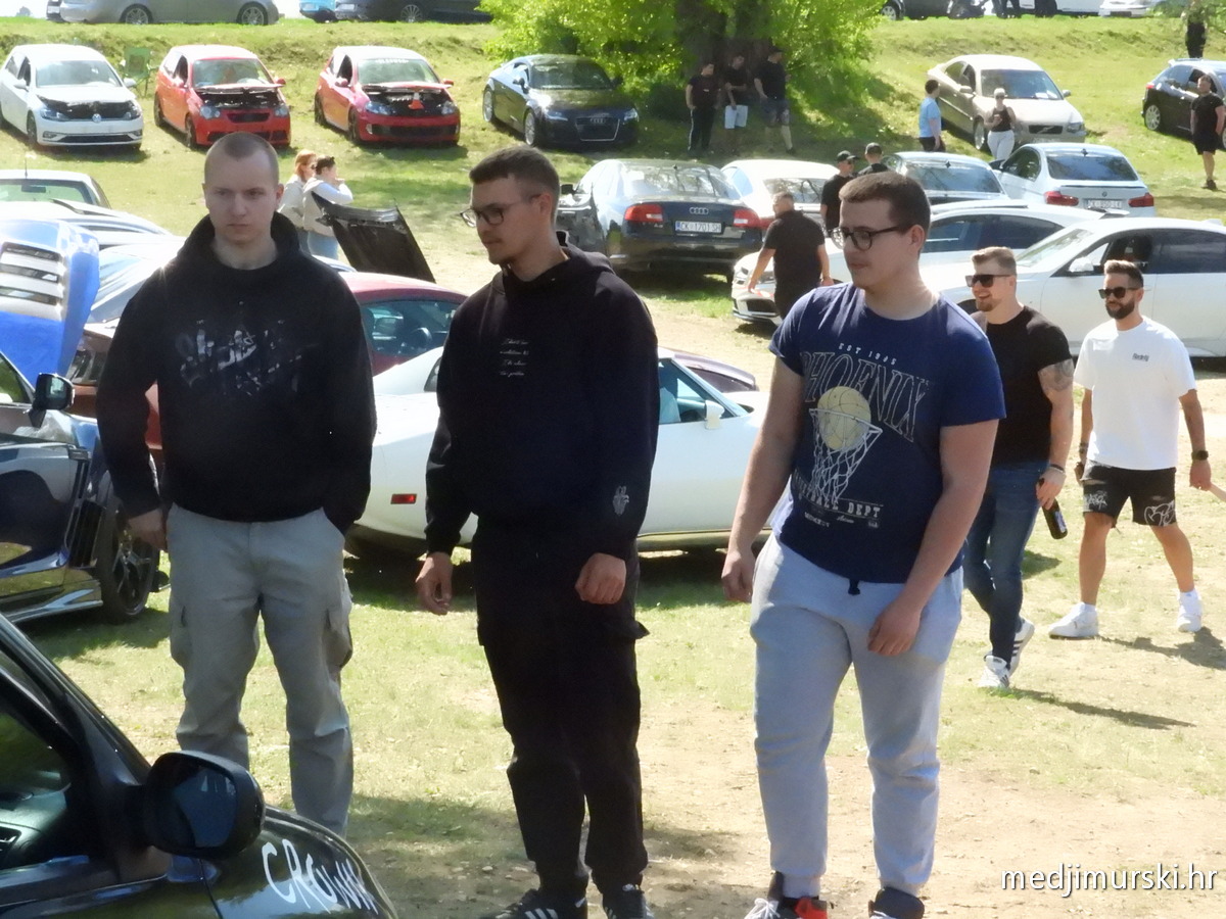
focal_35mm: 97
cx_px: 613
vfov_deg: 15.2
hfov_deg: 20.2
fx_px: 3435
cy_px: 460
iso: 3200
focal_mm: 17.5
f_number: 8
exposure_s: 1/2000
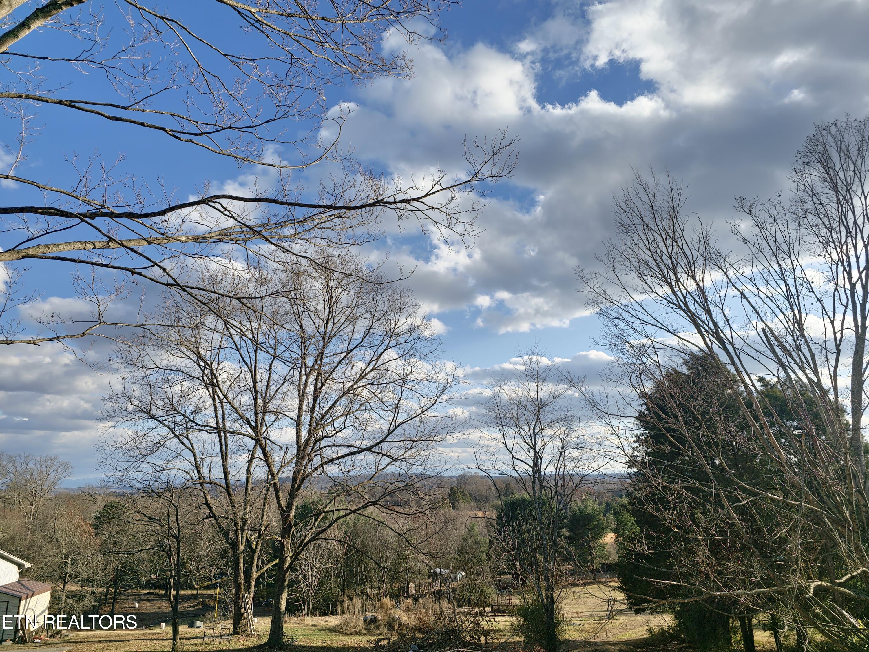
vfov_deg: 58.9
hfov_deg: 73.9
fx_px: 577
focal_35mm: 23
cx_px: 434
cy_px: 326
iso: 10
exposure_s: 1/754
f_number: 1.7
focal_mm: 6.3
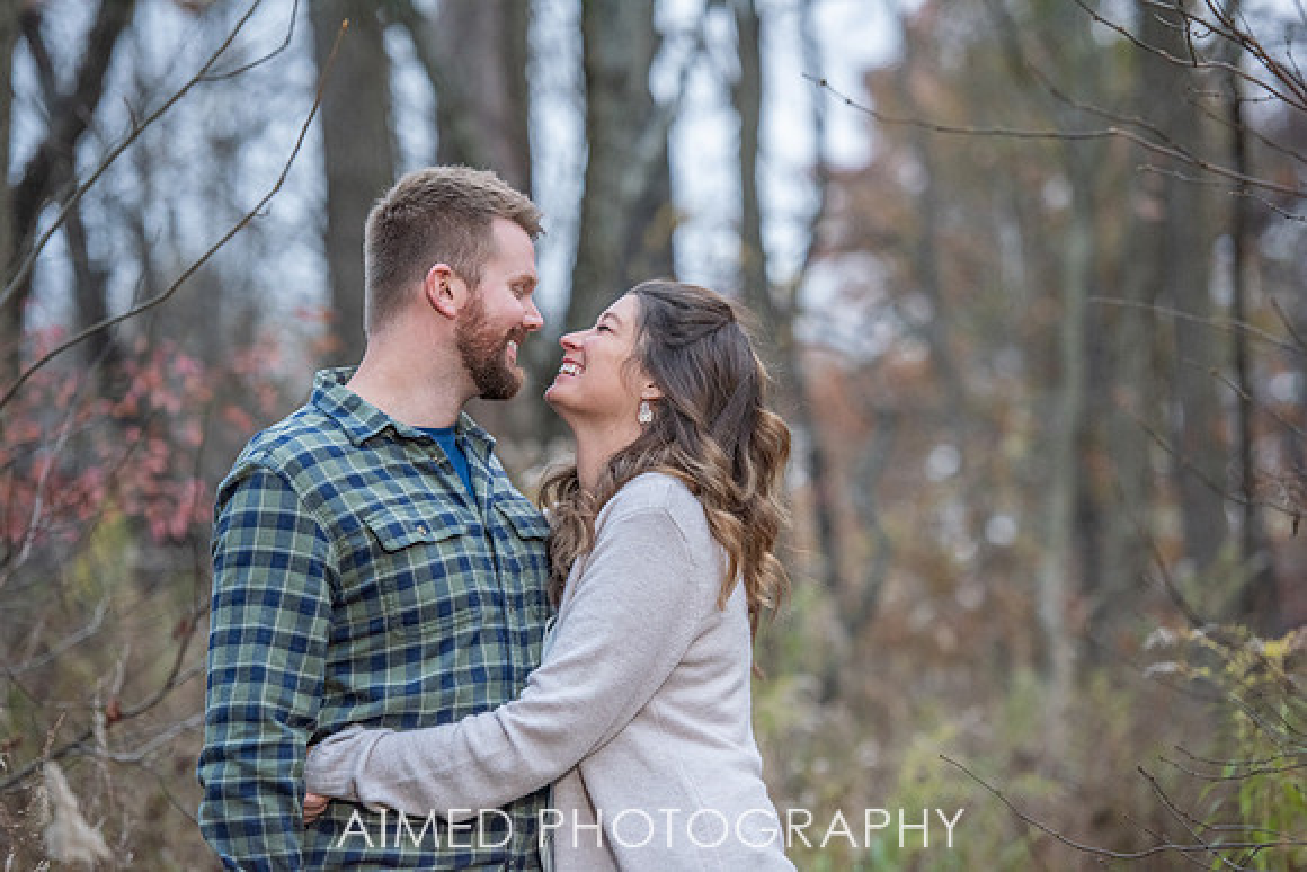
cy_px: 436
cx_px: 654
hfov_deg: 13.2
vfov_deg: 8.9
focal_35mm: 155
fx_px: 5628
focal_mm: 155
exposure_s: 1/200
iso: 1600
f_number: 4
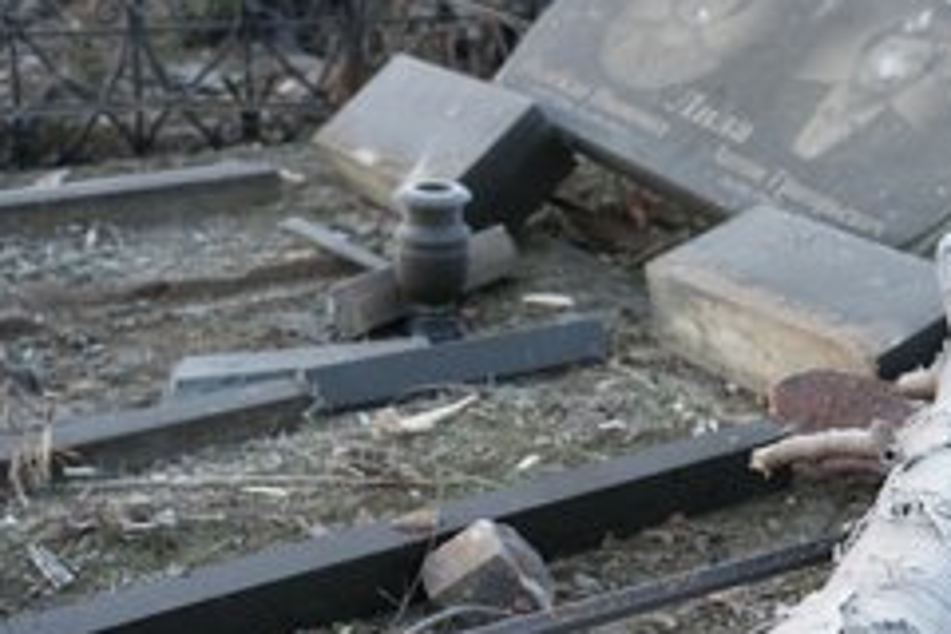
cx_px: 721
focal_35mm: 65
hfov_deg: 30.4
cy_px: 386
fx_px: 1717
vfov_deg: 20.9
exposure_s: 1/160
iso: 500
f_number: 4
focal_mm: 39
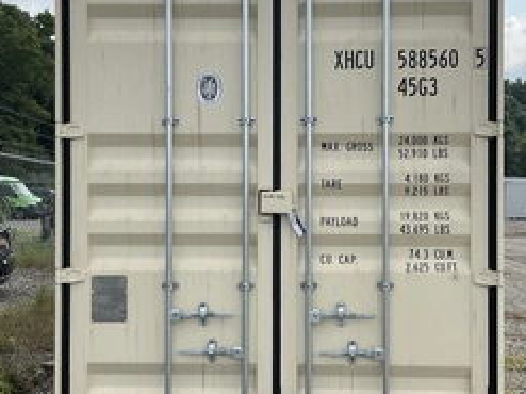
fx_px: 714
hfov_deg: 40.4
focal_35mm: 47
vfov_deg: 30.9
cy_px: 196
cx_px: 292
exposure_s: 1/1412
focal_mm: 3
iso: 25
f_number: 1.8
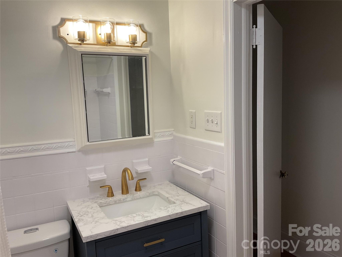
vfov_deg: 48.2
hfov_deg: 61.7
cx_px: 171
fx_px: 287
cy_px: 128
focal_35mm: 29
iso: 40
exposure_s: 1/120
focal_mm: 3
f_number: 1.8
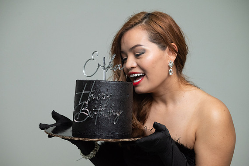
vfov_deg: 22.2
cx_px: 123
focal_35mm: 61
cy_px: 83
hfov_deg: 32.9
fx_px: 422
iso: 3200
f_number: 5.6
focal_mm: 60
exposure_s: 1/500
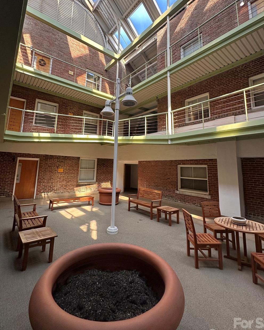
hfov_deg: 76.9
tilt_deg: +7.4
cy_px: 142
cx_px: 128
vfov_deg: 89.1
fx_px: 166
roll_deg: -2.6
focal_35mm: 17
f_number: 2.2
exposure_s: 1/99
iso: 125
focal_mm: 2.22
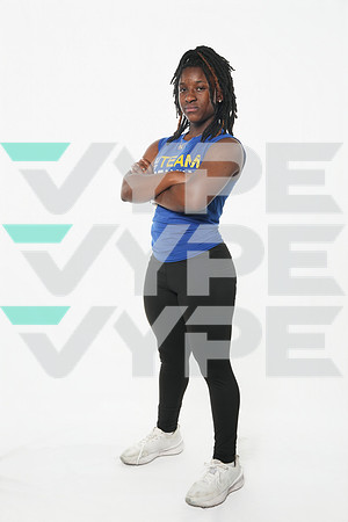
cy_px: 261
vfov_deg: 41.4
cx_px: 174
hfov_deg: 28.3
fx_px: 690
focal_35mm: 48
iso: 500
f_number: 8
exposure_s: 1/125
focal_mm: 47.6
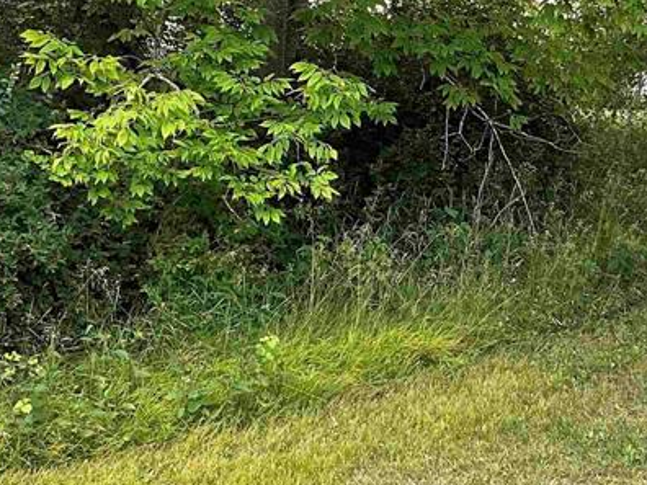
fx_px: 1402
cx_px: 502
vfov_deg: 19.6
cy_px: 181
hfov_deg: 25.6
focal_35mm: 75
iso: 16
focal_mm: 3
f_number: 1.8
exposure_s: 1/135
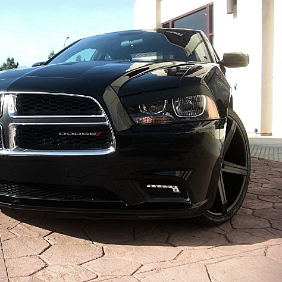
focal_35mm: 43
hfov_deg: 38.8
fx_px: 396
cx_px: 96
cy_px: 140
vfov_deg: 39.2
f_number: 2.8
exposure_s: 1/320
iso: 50
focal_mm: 6.3
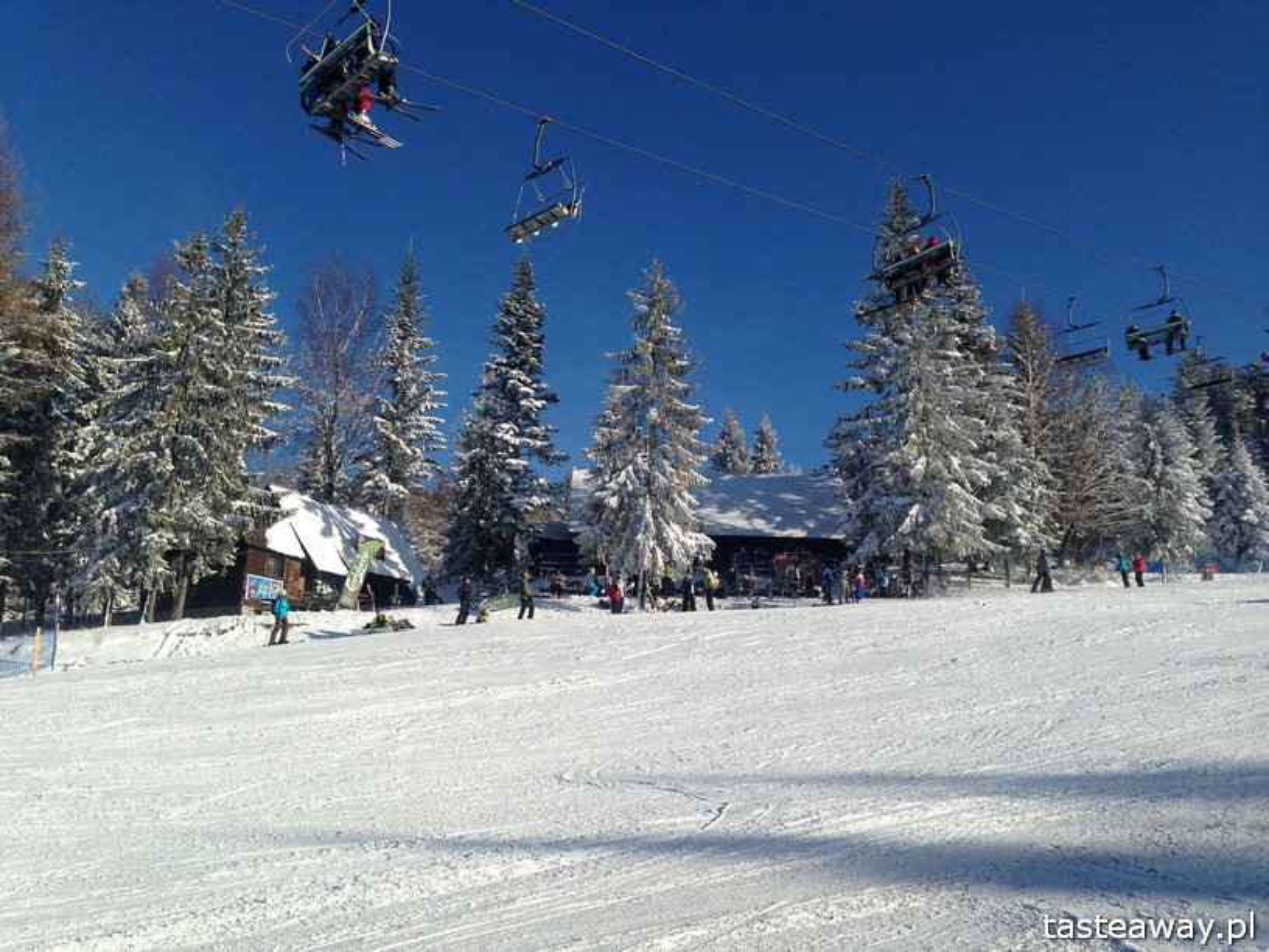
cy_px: 476
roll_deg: -2.5
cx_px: 634
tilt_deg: +14.3
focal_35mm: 33
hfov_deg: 55.4
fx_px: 1210
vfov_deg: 42.9
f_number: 2.4
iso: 50
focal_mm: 4.12
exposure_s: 1/2358
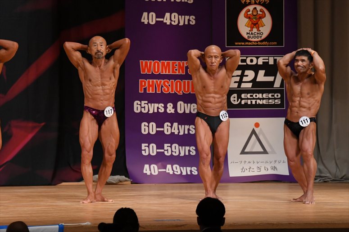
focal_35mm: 270
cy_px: 116
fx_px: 2616
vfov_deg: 5.1
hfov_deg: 7.6
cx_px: 174
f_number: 5.6
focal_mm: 180
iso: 3600
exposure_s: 1/400
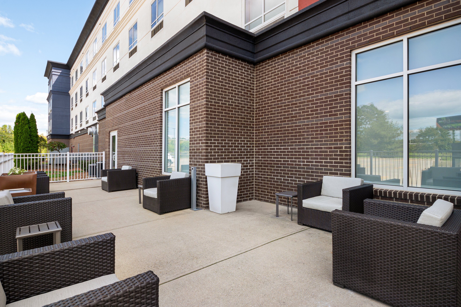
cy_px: 154
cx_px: 230
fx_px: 230
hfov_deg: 90.0
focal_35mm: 18
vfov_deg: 67.4
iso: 100
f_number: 10
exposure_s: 1/60
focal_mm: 12
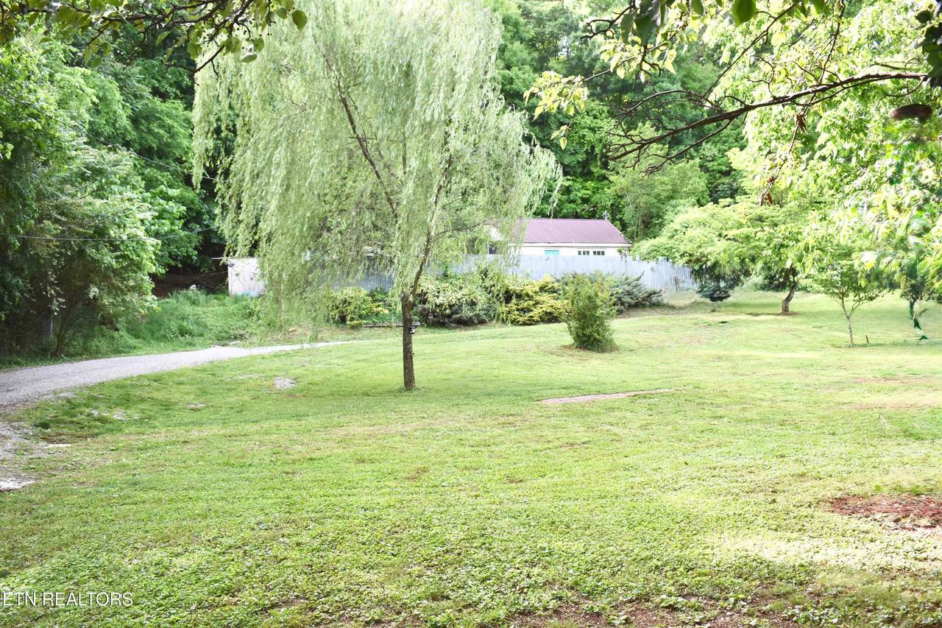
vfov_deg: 38.4
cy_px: 314
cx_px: 471
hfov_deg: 55.1
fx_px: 903
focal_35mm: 34
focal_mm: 23
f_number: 5.6
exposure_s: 1/250
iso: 360
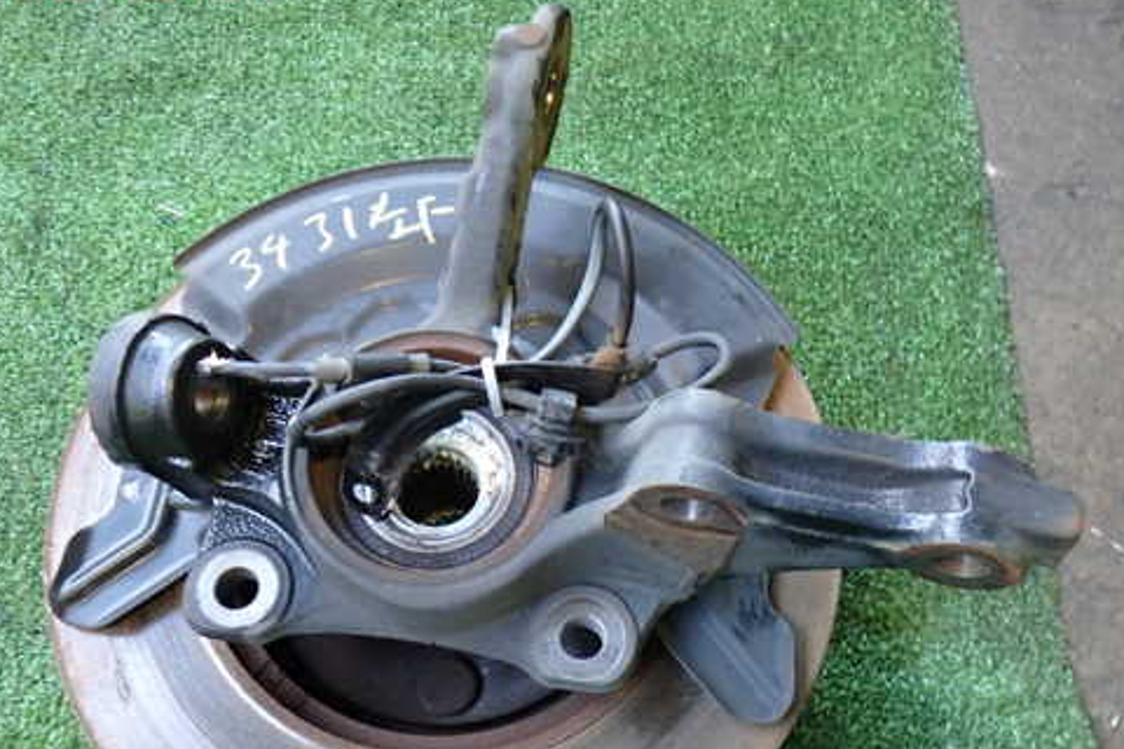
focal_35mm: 39
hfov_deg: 49.5
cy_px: 475
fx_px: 1218
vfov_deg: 34.0
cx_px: 539
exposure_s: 1/30
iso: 250
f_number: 2.3
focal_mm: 5.4
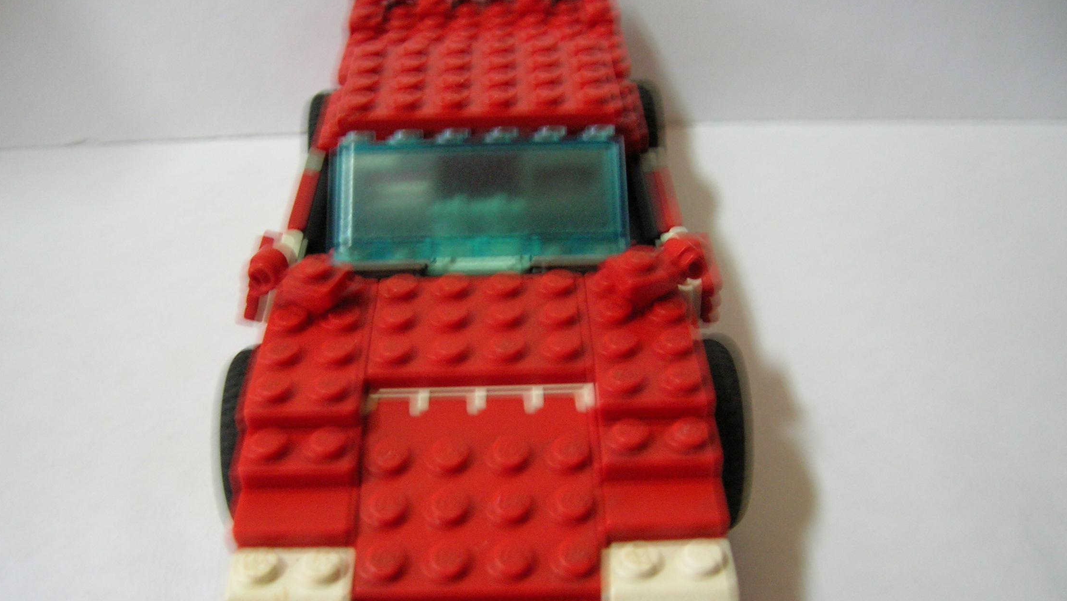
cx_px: 522
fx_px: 1075
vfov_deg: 31.2
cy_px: 346
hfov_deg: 52.8
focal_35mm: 38
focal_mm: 5.7
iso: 100
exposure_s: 1/3.4
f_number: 2.9
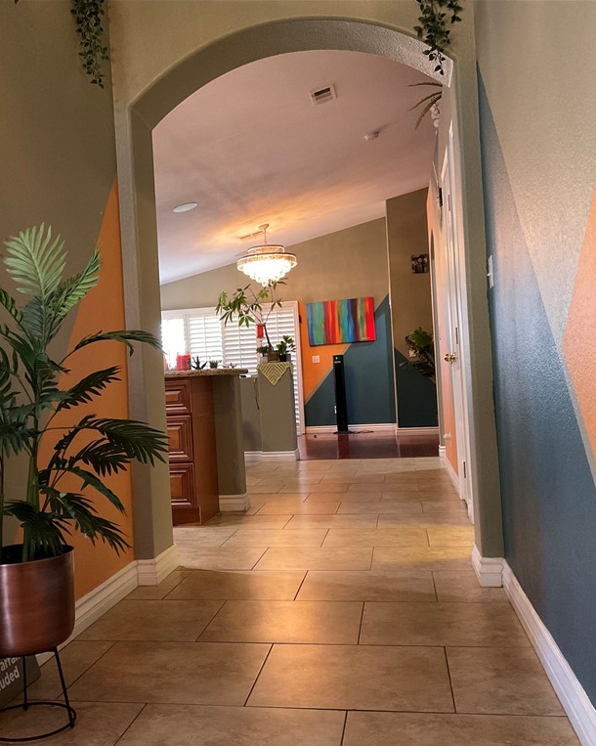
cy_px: 374
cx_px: 193
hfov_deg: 38.6
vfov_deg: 47.9
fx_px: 838
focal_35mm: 38
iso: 200
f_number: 1.8
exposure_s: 1/40
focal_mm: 3
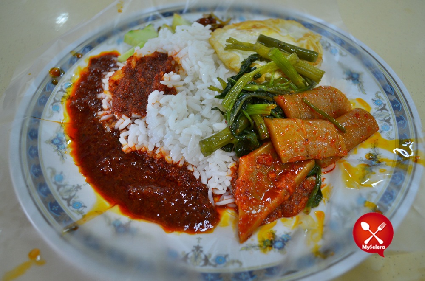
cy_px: 140
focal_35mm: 33
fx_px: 389
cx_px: 212
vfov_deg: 39.8
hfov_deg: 57.3
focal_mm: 22
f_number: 4
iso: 800
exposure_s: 1/50
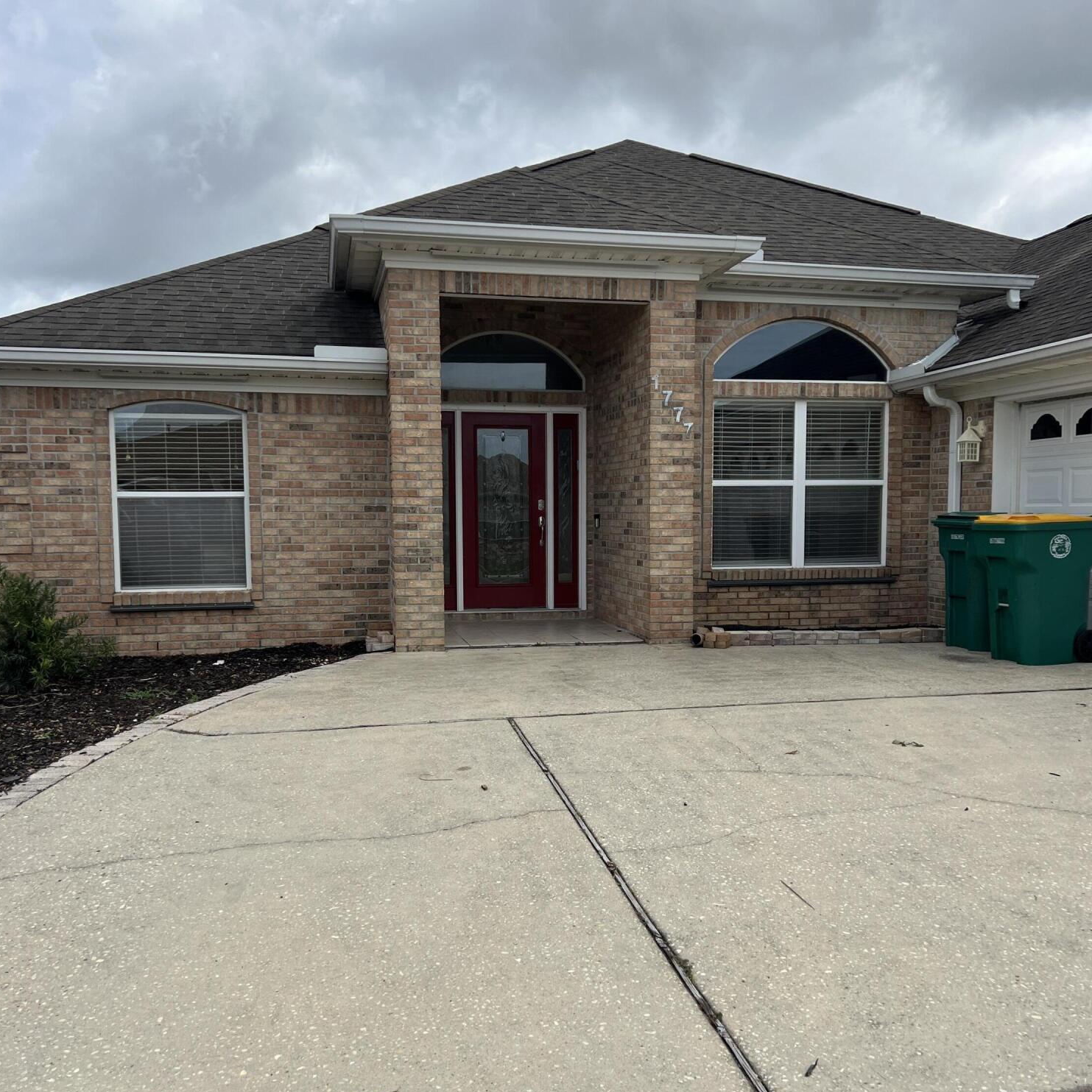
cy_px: 583
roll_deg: +0.3
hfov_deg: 52.5
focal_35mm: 31
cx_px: 549
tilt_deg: -3.8
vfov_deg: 52.5
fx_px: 1106
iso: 50
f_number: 1.5
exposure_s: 1/5319
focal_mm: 5.7
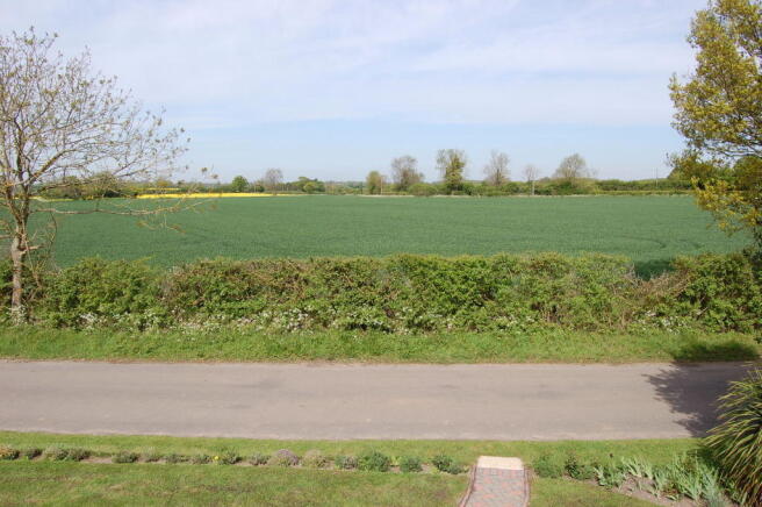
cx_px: 381
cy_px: 254
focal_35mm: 27
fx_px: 571
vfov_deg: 47.8
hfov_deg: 67.4
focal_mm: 18
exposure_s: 1/320
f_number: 9
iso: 200
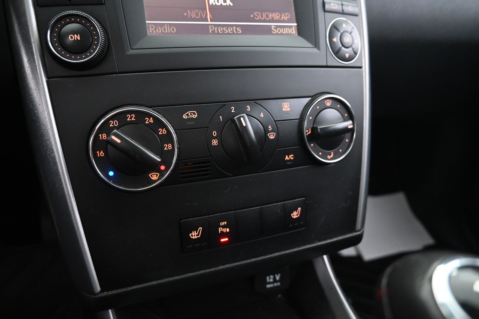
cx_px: 240
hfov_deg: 73.7
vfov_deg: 53.1
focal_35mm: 24
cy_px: 160
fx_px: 319
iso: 4000
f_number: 3.5
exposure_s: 1/25
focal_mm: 16
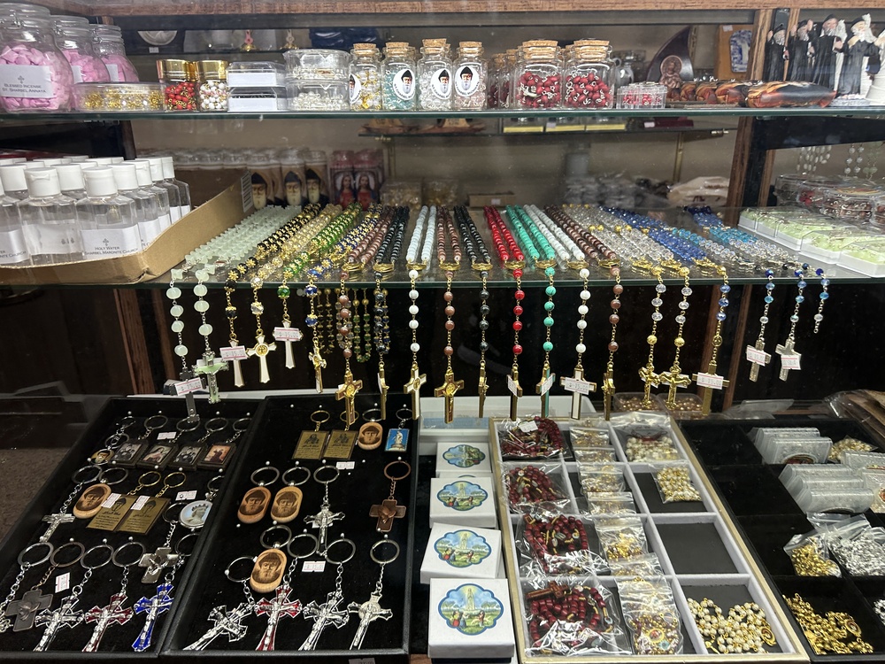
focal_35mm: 24
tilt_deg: -20.0
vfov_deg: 56.8
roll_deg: -0.4
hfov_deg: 71.6
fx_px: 614
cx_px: 442
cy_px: 332
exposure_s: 1/120
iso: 160
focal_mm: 6.86
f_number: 1.78
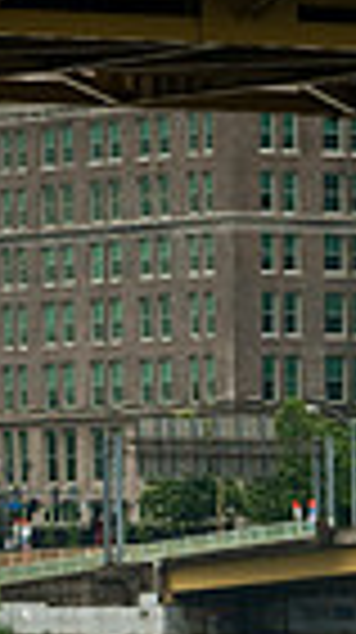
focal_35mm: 410
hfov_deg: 3.0
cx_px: -11
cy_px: 81
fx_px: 6901
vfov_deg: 5.3
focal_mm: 82
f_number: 9
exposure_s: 1/160
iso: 200
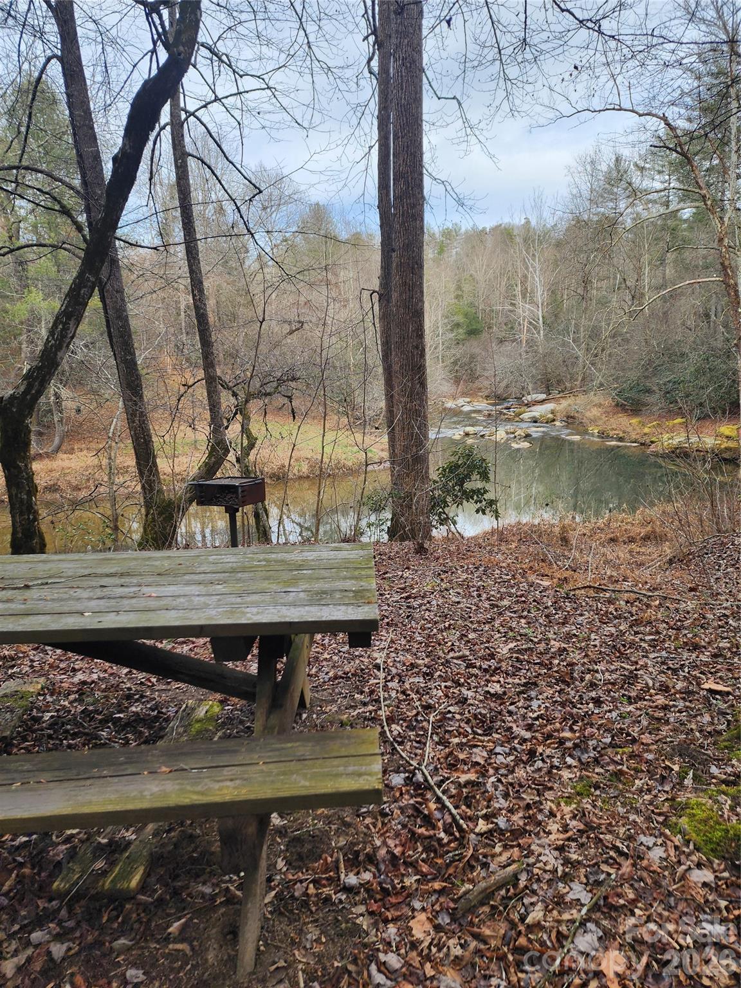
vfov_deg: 73.9
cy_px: 494
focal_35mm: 23
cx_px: 370
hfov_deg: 58.9
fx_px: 656
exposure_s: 1/180
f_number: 1.8
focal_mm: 6.4
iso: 20
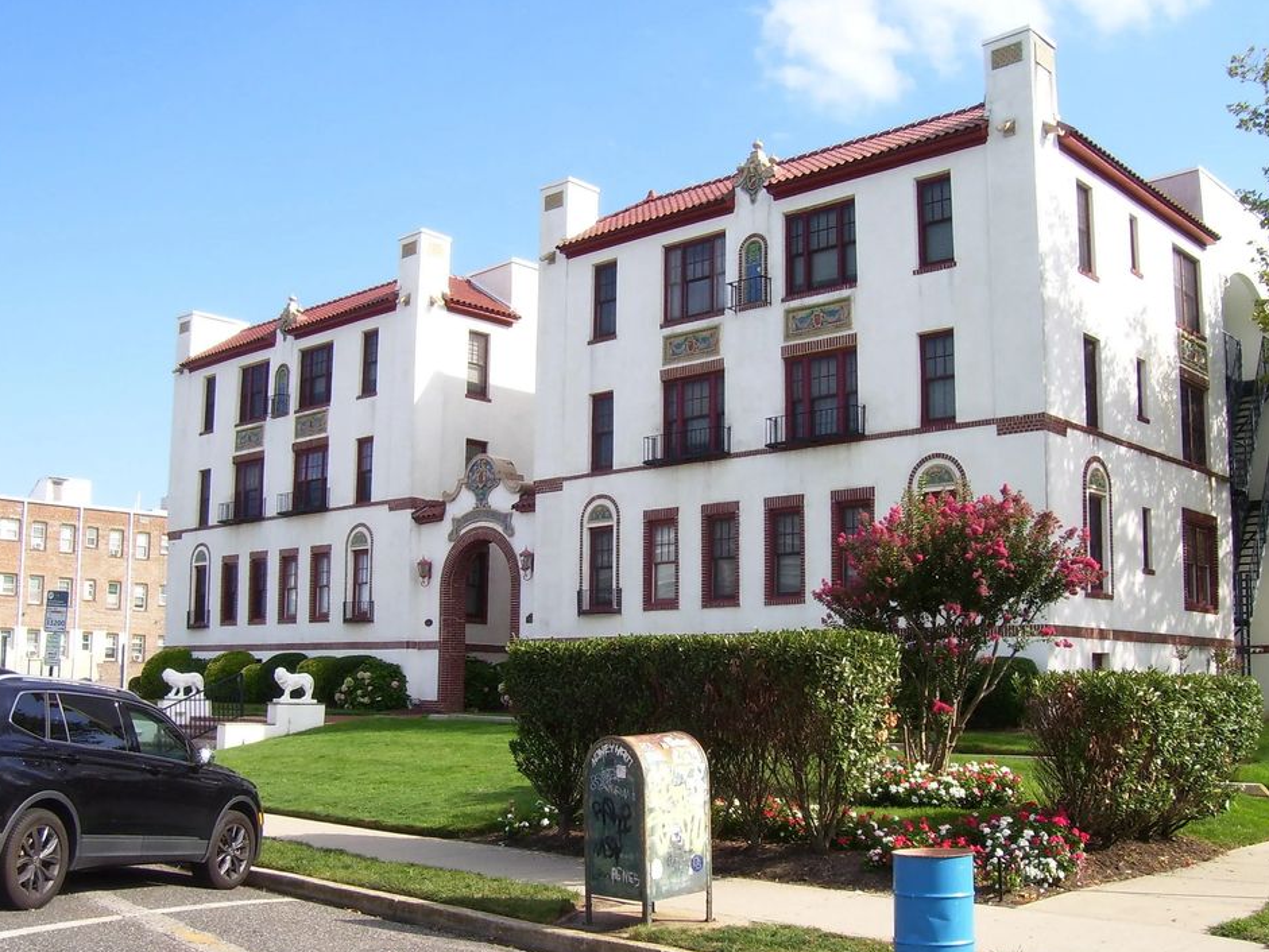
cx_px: 638
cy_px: 512
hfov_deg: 50.1
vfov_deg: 38.7
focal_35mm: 37
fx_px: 1357
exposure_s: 1/250
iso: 80
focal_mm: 5.6
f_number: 4.8
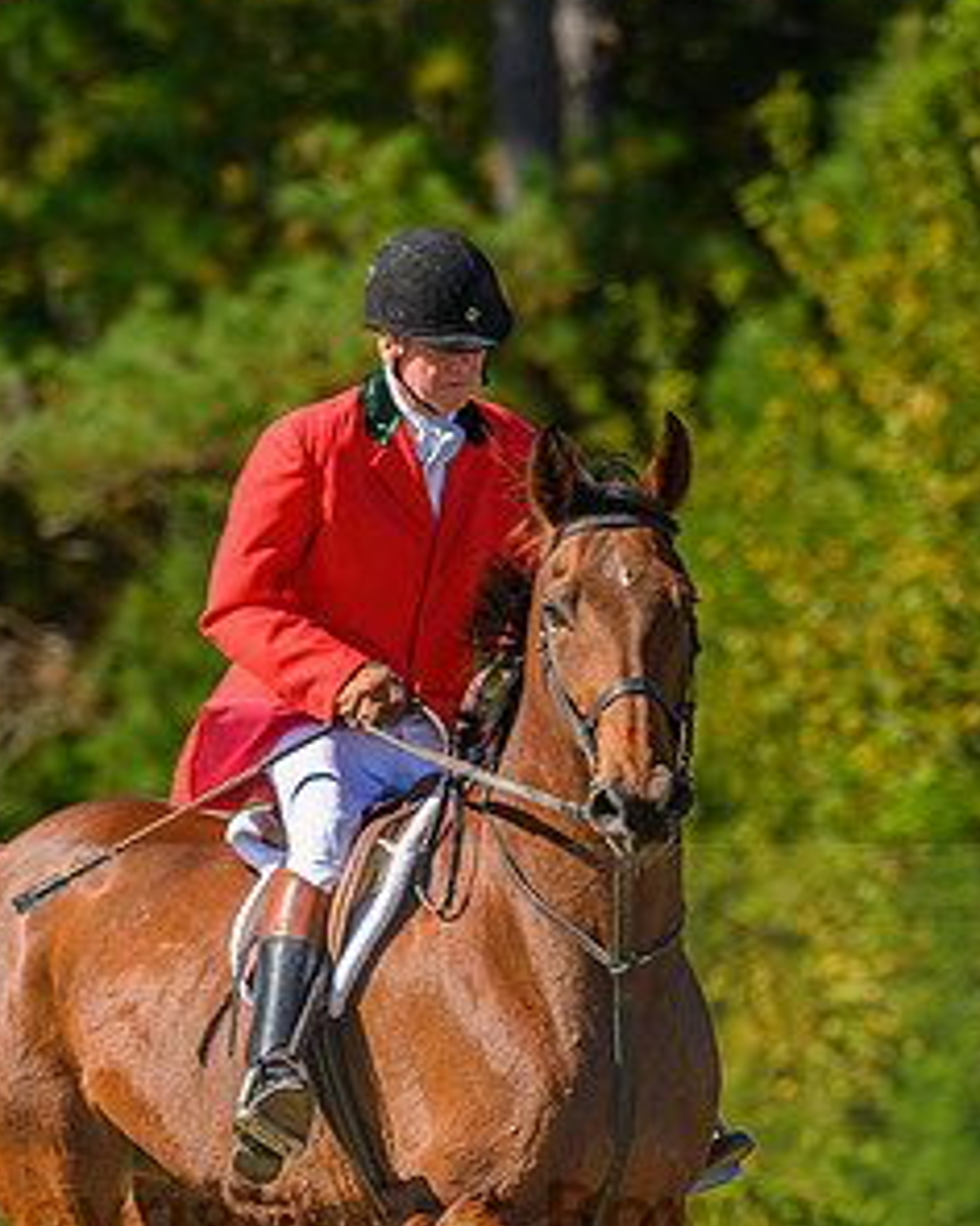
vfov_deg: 4.8
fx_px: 14647
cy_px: 914
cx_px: 651
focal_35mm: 404
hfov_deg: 3.8
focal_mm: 180
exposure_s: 1/500
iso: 100
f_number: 3.5
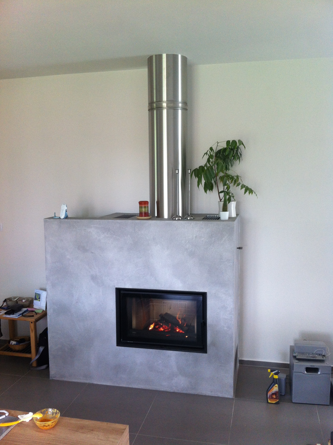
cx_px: 166
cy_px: 222
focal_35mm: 35
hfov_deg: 40.6
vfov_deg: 52.7
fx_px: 450
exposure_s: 1/15
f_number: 2.8
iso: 100
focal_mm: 3.85
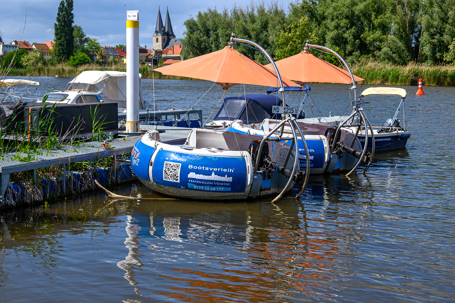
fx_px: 663
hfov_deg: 37.9
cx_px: 228
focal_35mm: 52
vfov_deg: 25.8
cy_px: 152
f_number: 7.1
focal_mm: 35
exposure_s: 1/1000
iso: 200
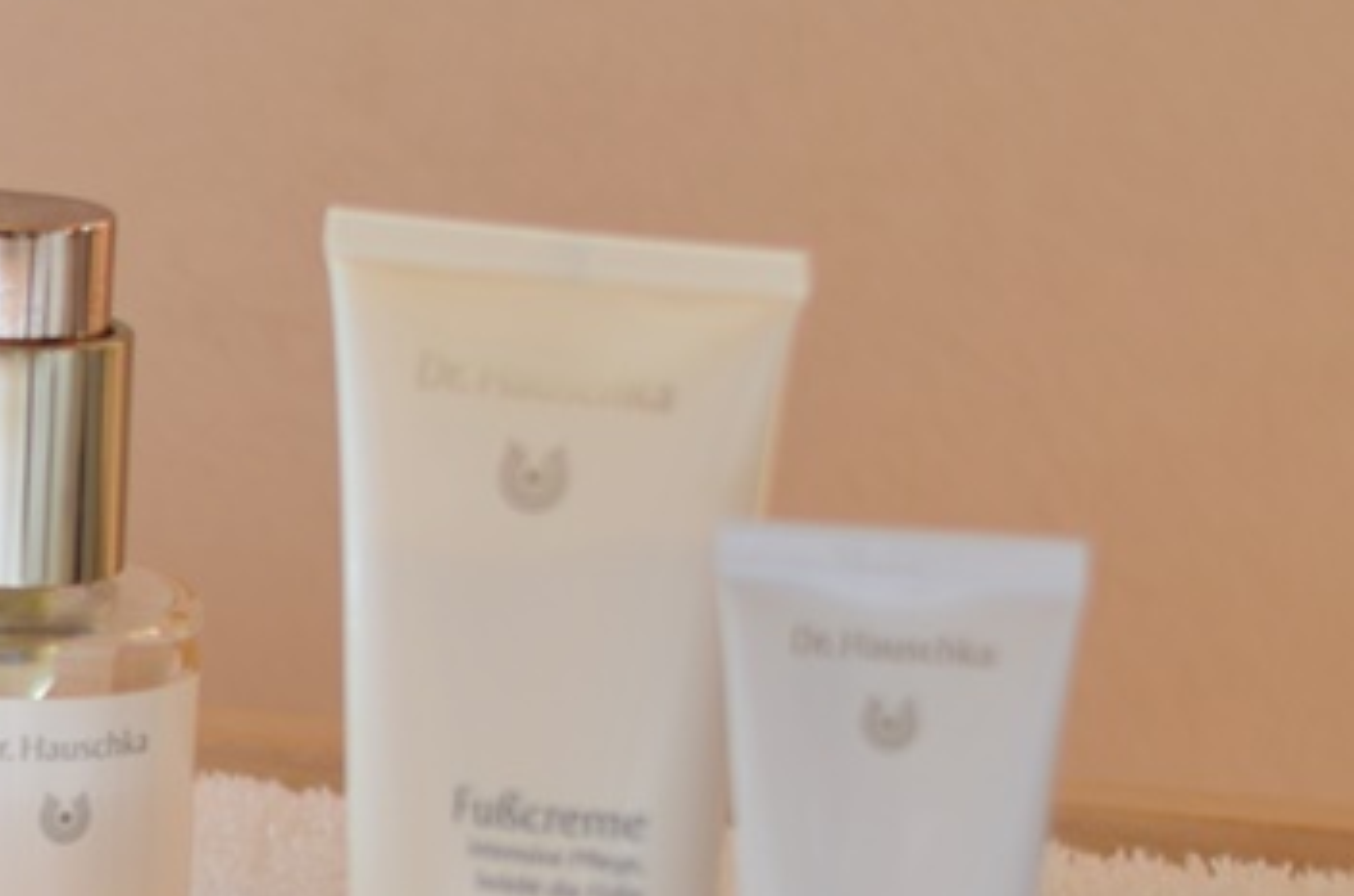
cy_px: 1029
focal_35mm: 230
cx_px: -489
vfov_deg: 5.9
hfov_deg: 8.8
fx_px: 8631
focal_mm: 50
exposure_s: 1/160
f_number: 2.5
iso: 125
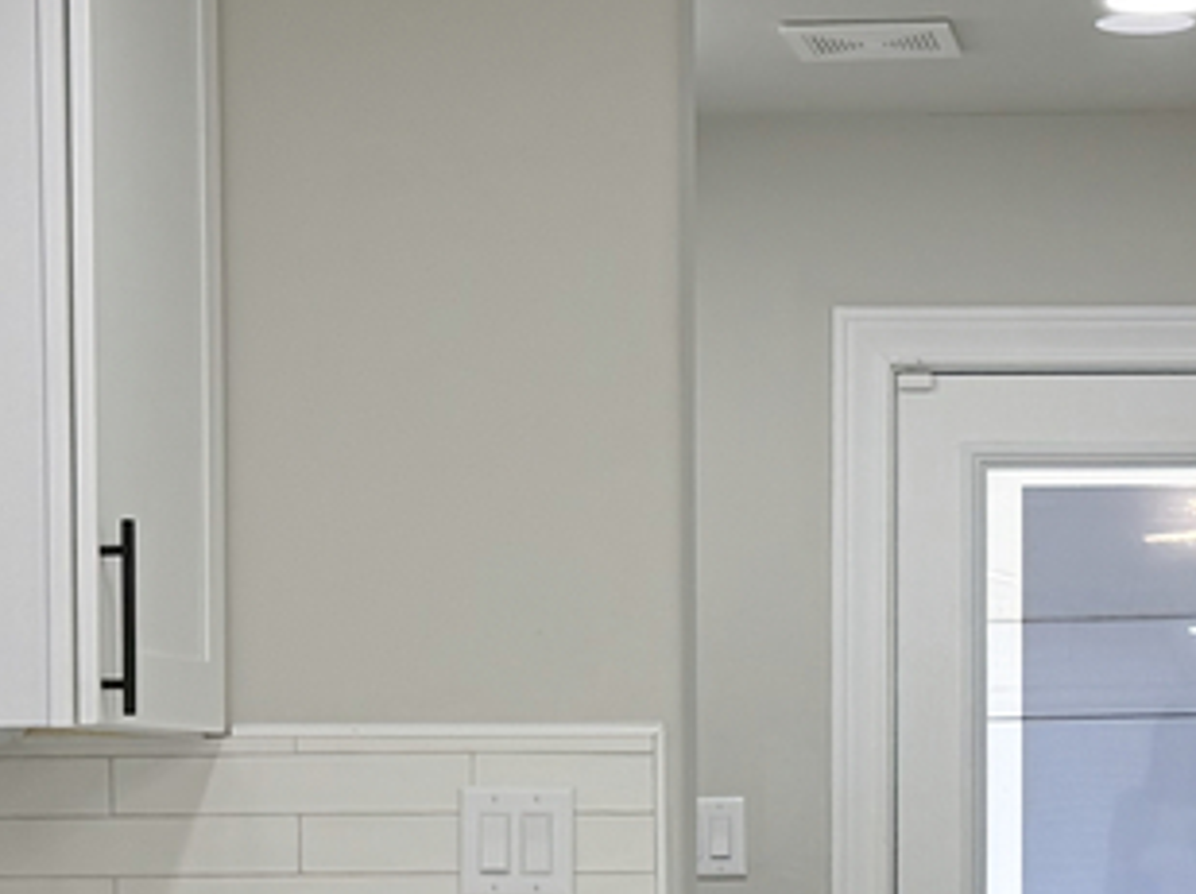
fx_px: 3865
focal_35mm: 112
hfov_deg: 17.4
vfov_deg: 13.1
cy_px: 851
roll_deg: +0.3
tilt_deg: +0.0
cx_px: 999
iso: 125
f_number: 1.78
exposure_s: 1/232
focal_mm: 6.76
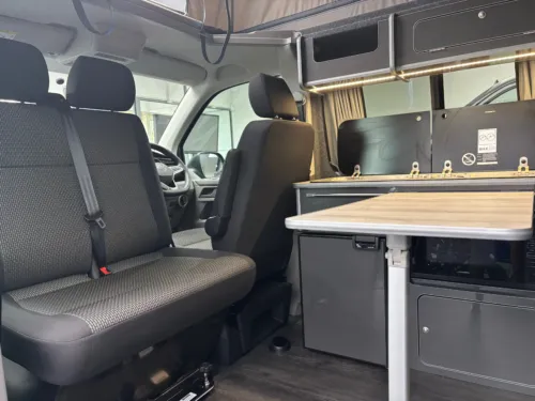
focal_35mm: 26
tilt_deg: -6.4
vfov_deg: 53.1
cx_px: 268
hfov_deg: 67.3
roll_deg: +2.7
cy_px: 200
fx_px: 402
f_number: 1.6
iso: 320
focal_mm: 5.96
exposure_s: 1/50
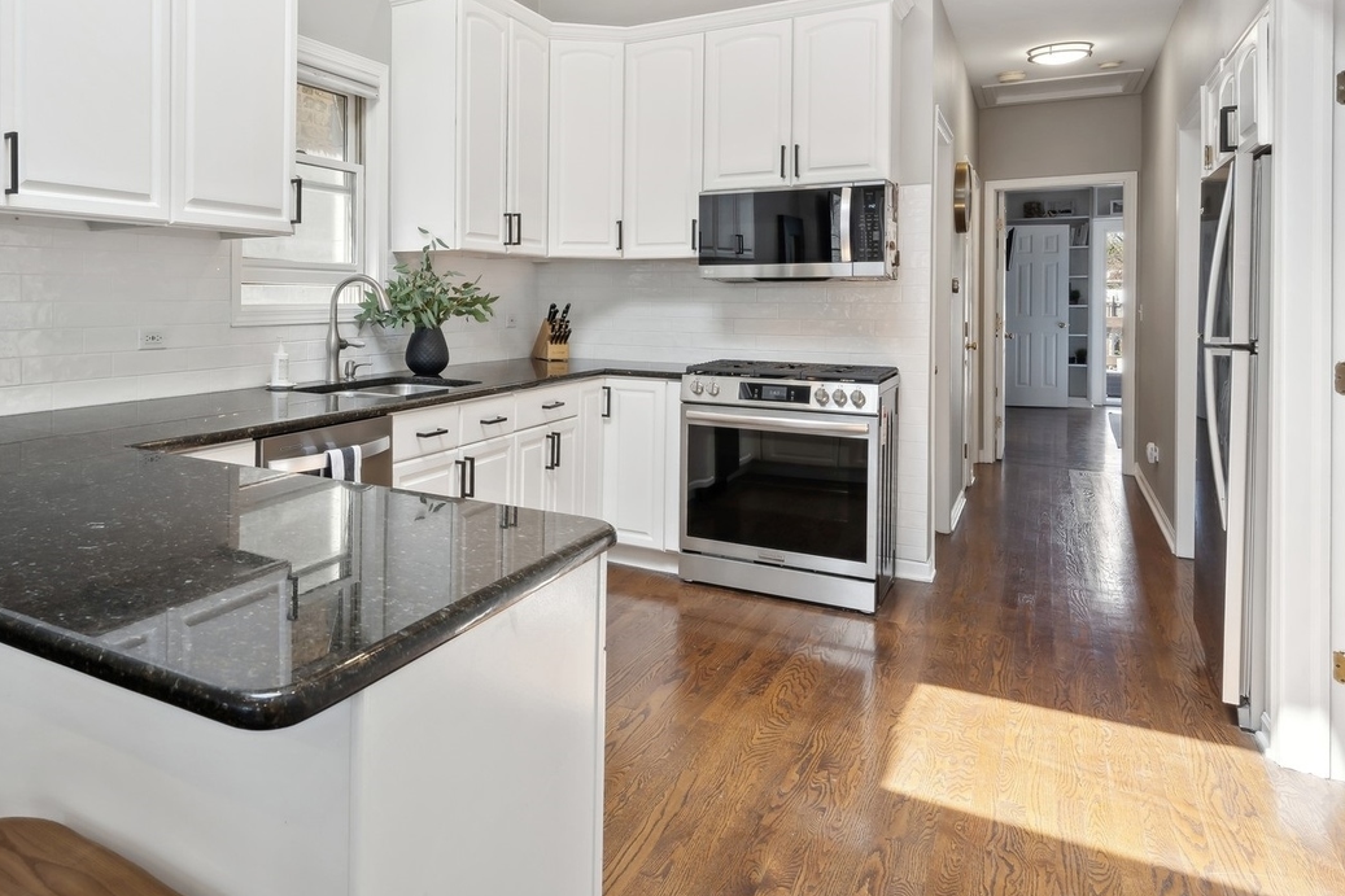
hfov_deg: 68.0
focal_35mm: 25
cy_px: 288
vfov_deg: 50.2
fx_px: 934
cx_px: 375
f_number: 9.5
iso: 200
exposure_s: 1/15
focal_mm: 16
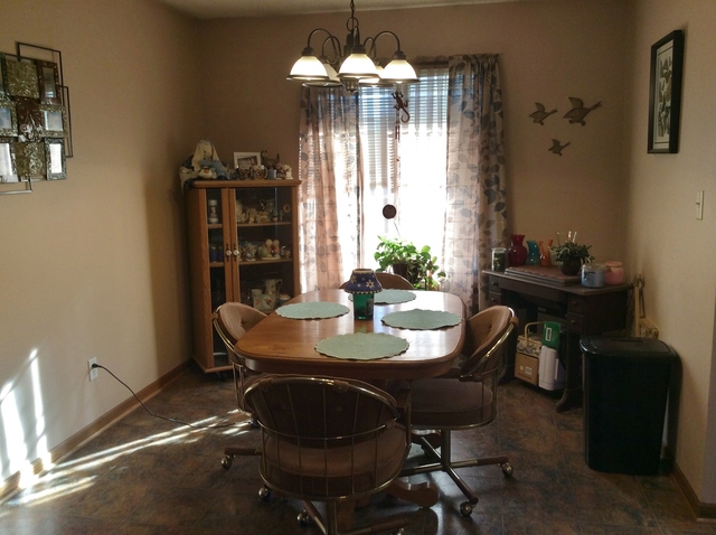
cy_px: 268
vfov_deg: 44.1
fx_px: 661
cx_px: 358
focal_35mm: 32
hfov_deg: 56.9
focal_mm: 3.3
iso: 32
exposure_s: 1/24
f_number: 2.4
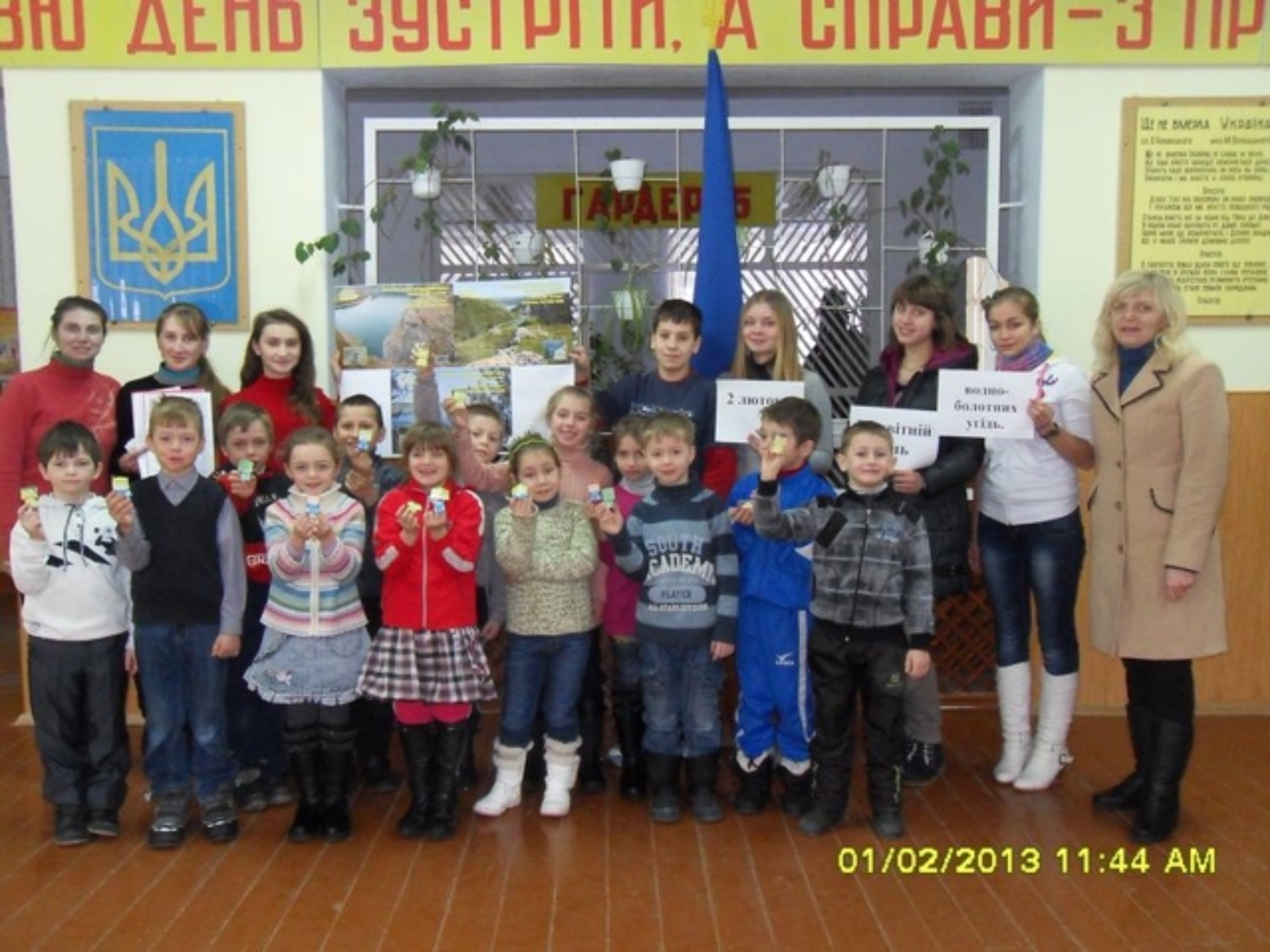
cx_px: 635
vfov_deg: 40.7
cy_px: 476
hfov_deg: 52.6
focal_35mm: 35
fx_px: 1284
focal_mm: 6.3
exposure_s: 1/45
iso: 400
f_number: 3.5
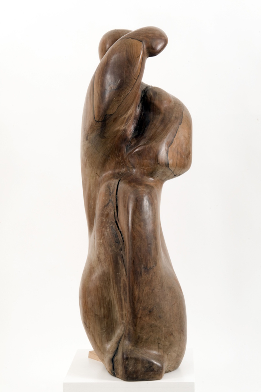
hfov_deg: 15.2
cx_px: 130
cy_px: 196
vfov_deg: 22.6
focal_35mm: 90
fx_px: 981
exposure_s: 1/100
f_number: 29
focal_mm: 60
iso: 200
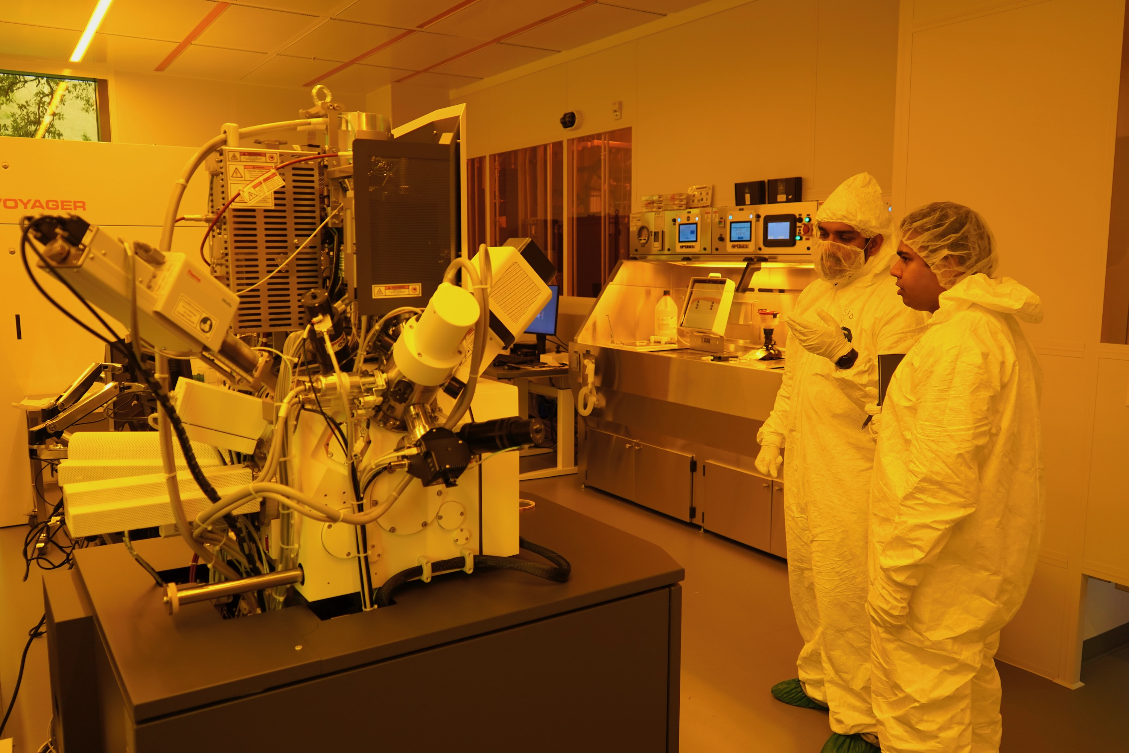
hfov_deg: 65.5
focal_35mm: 28
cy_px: 376
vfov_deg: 46.4
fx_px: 878
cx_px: 564
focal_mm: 28
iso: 1000
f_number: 4
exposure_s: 1/160
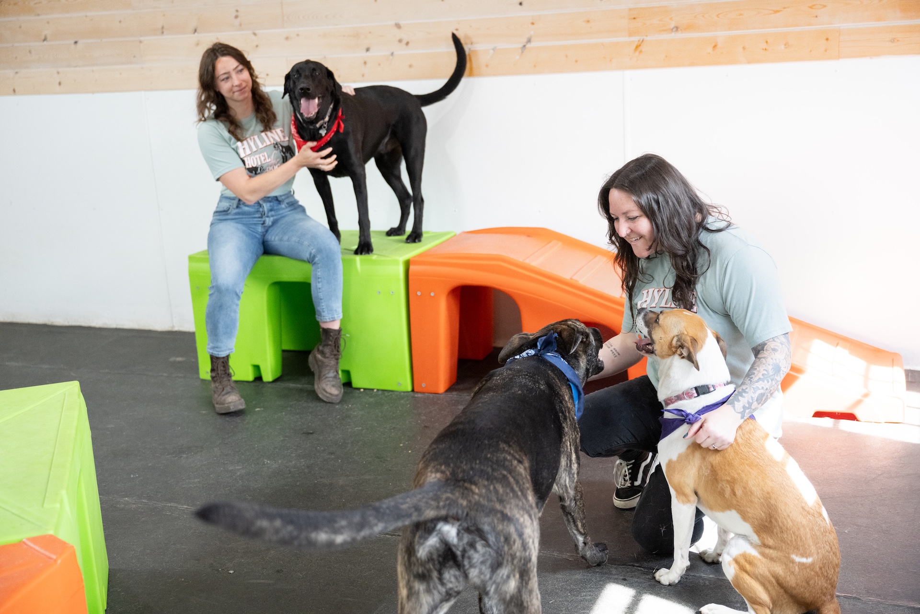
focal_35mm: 42
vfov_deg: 31.9
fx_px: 1073
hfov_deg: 46.4
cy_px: 307
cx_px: 460
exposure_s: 1/500
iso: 1600
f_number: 3.2
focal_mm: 42
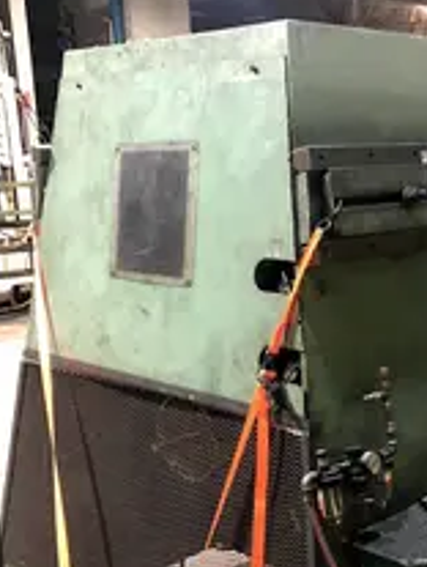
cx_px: 359
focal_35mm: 54
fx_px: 885
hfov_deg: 26.5
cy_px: 433
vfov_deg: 34.6
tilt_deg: -17.8
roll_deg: -0.3
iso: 100
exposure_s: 1/9
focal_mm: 4
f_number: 1.8
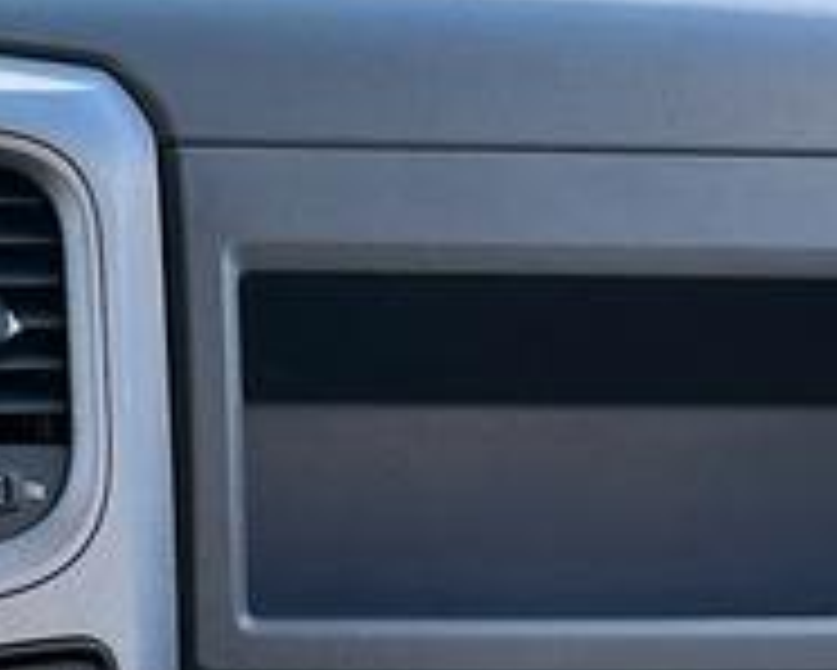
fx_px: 3990
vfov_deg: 9.3
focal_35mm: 161
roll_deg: +0.3
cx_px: -382
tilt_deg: -4.4
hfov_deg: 11.5
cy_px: -414
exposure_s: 1/215
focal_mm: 6.86
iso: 64
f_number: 1.78
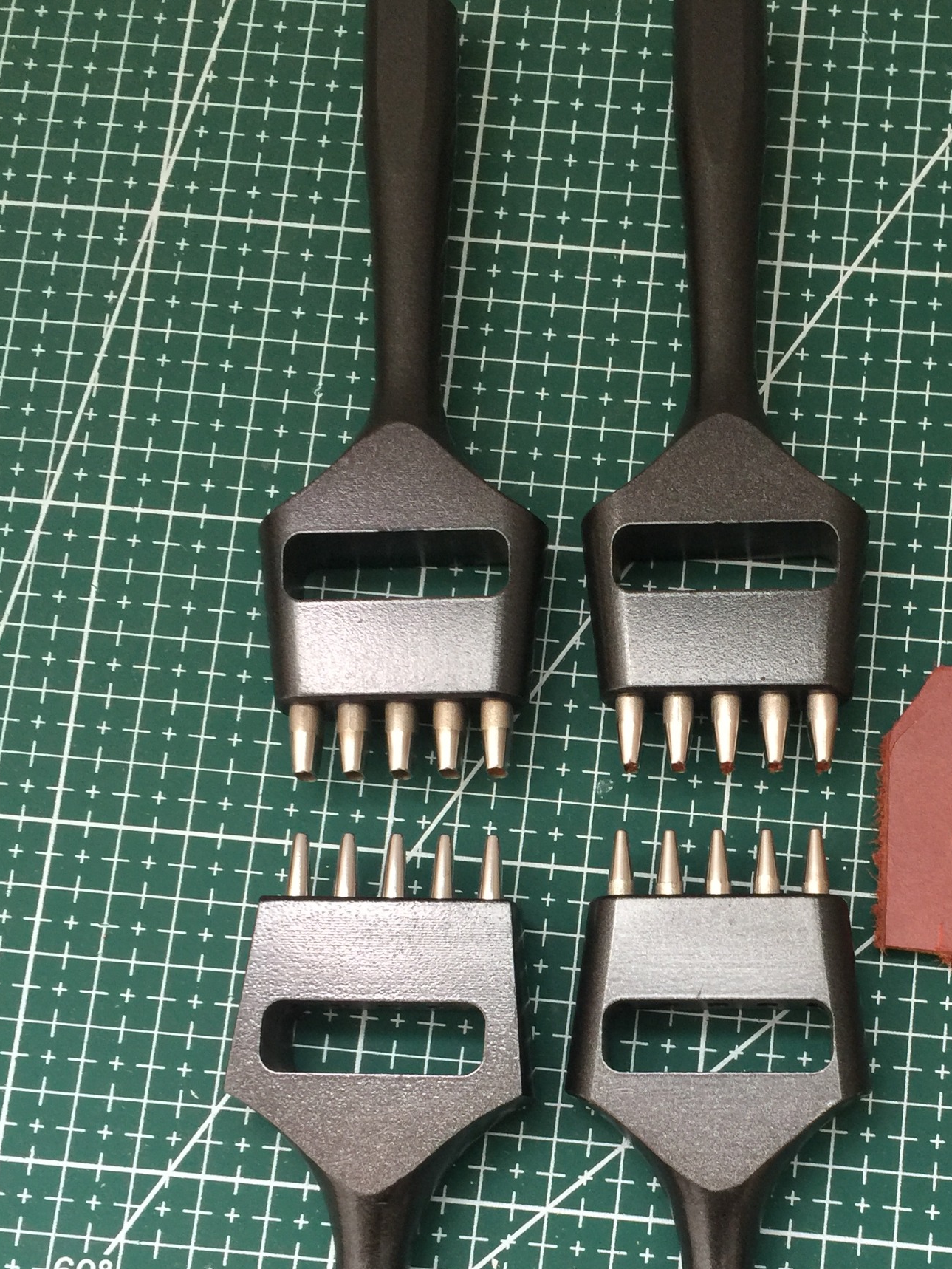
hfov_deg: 31.6
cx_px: 712
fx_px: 1650
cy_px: 902
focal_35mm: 45
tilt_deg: -79.6
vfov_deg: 41.2
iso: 64
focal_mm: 4.15
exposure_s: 1/17
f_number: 2.2
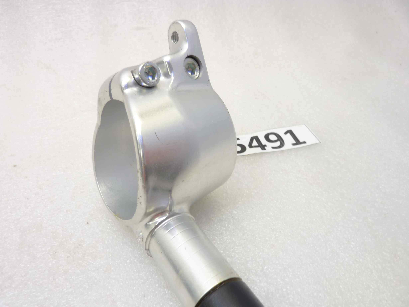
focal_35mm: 26
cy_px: 153
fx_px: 307
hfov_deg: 67.3
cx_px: 200
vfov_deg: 53.1
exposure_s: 1/15
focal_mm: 4.1
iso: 80
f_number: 3.3
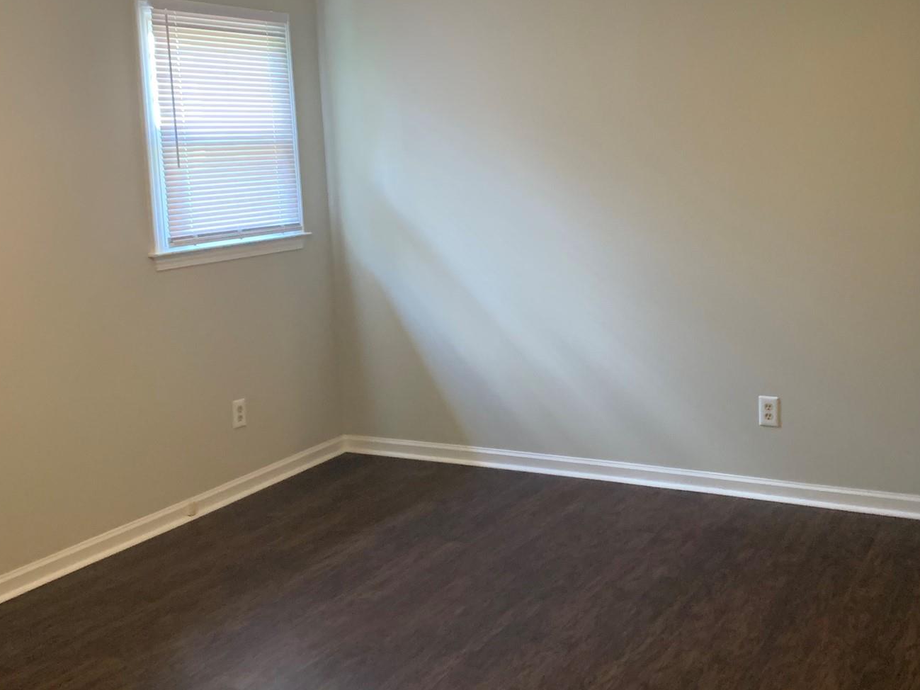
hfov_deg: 45.6
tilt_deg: -6.3
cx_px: 533
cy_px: 309
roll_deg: +1.9
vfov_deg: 35.1
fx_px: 1090
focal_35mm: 41
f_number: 1.8
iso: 250
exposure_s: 1/60
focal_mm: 4.25
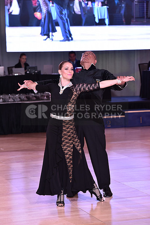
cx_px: 75
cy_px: 112
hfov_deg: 12.2
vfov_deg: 18.3
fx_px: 700
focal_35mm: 112
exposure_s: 1/250
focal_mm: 112
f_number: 4.5
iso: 1600
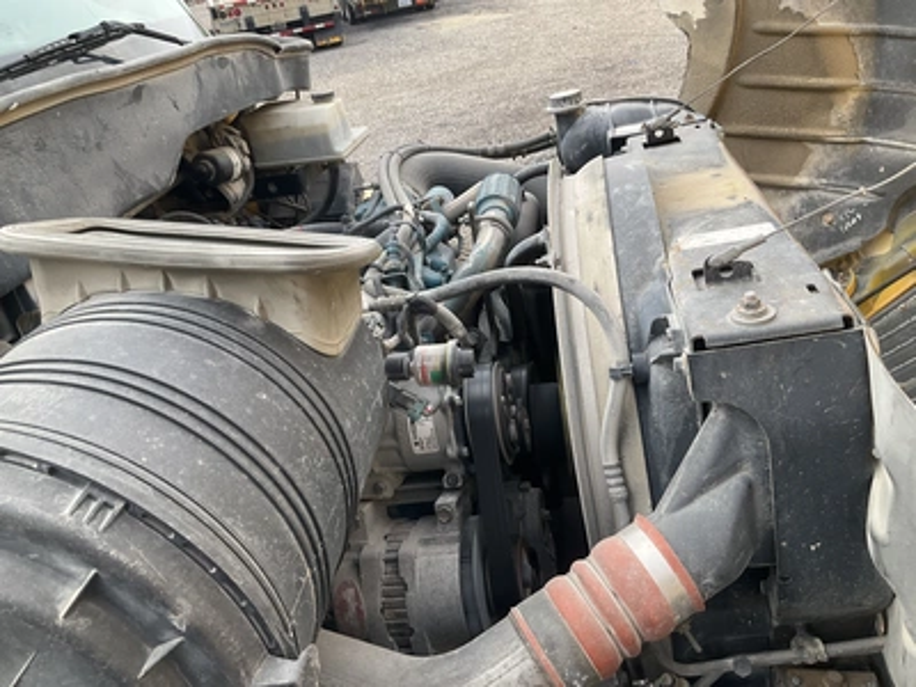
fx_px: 767
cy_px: 344
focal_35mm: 29
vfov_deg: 48.2
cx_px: 458
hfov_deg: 61.7
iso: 25
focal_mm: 3
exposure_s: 1/365
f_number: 1.8
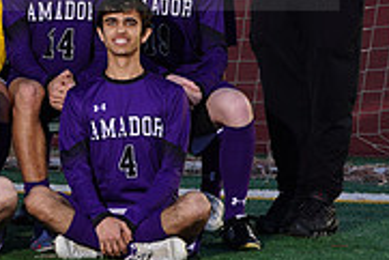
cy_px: -53
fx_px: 4509
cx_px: -77
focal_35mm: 417
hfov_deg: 4.9
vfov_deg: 3.3
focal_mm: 130
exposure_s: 1/200
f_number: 5.6
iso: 100
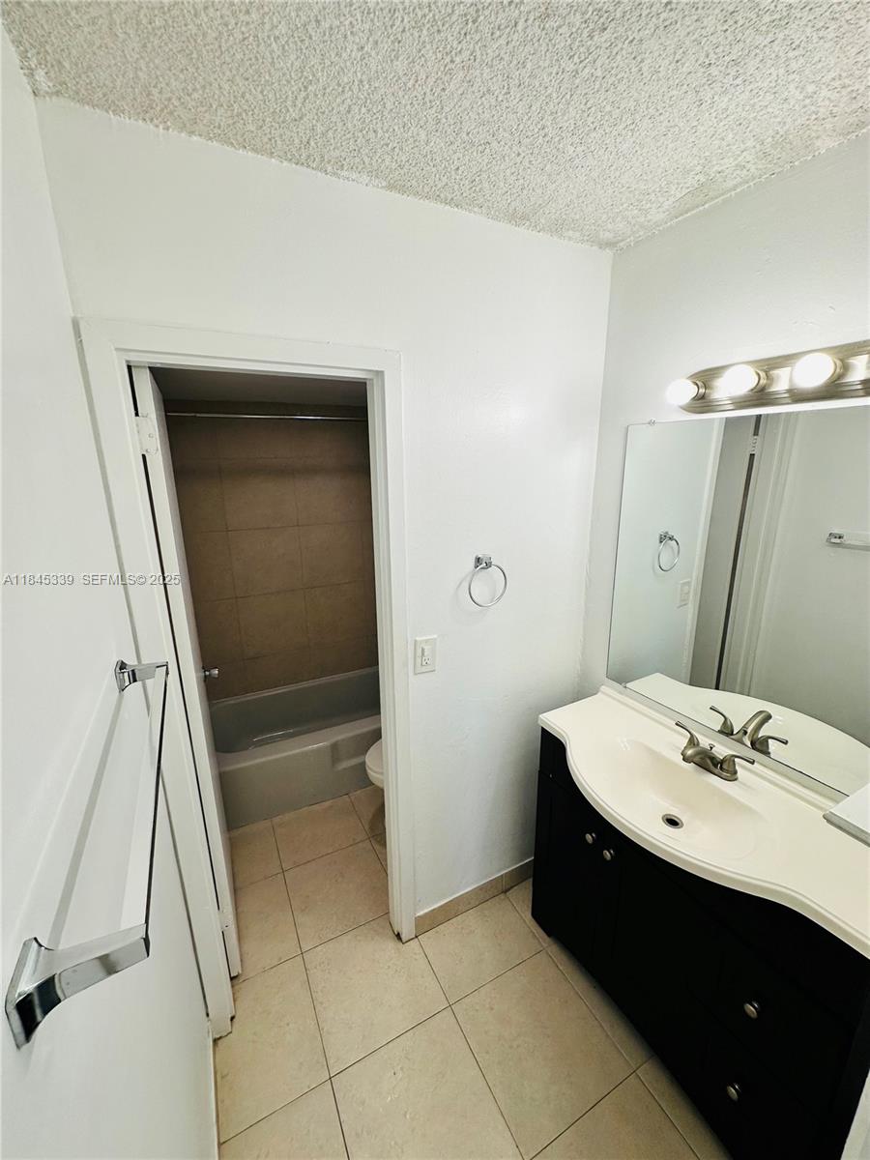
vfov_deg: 102.1
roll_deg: +0.4
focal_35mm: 14
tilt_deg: -14.8
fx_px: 469
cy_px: 580
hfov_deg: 85.7
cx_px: 435
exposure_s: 1/263
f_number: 2.2
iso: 40
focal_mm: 2.22
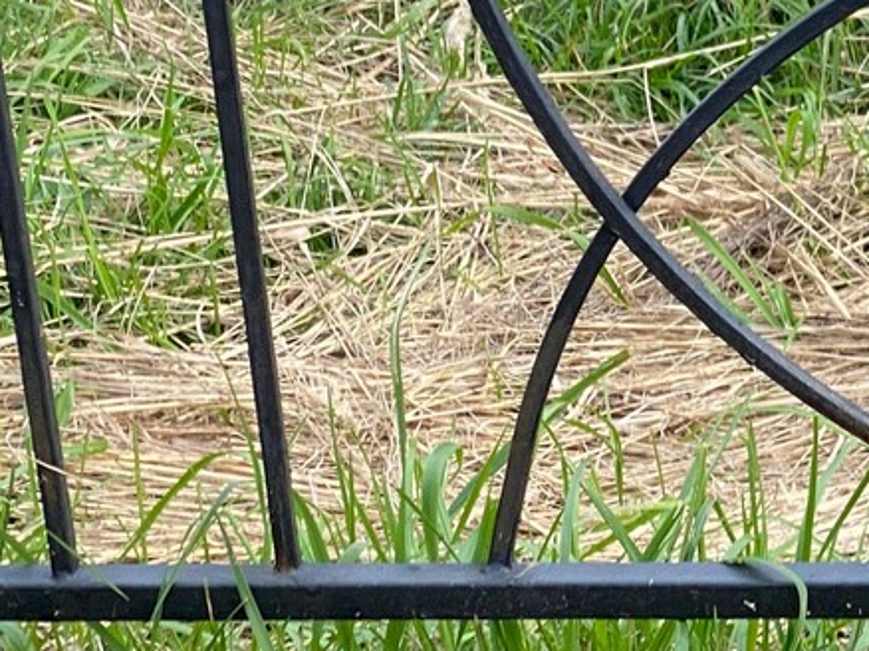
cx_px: 1369
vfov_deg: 8.7
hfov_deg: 11.0
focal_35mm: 171
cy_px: 316
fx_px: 4290
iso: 20
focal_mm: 6
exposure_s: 1/261
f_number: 2
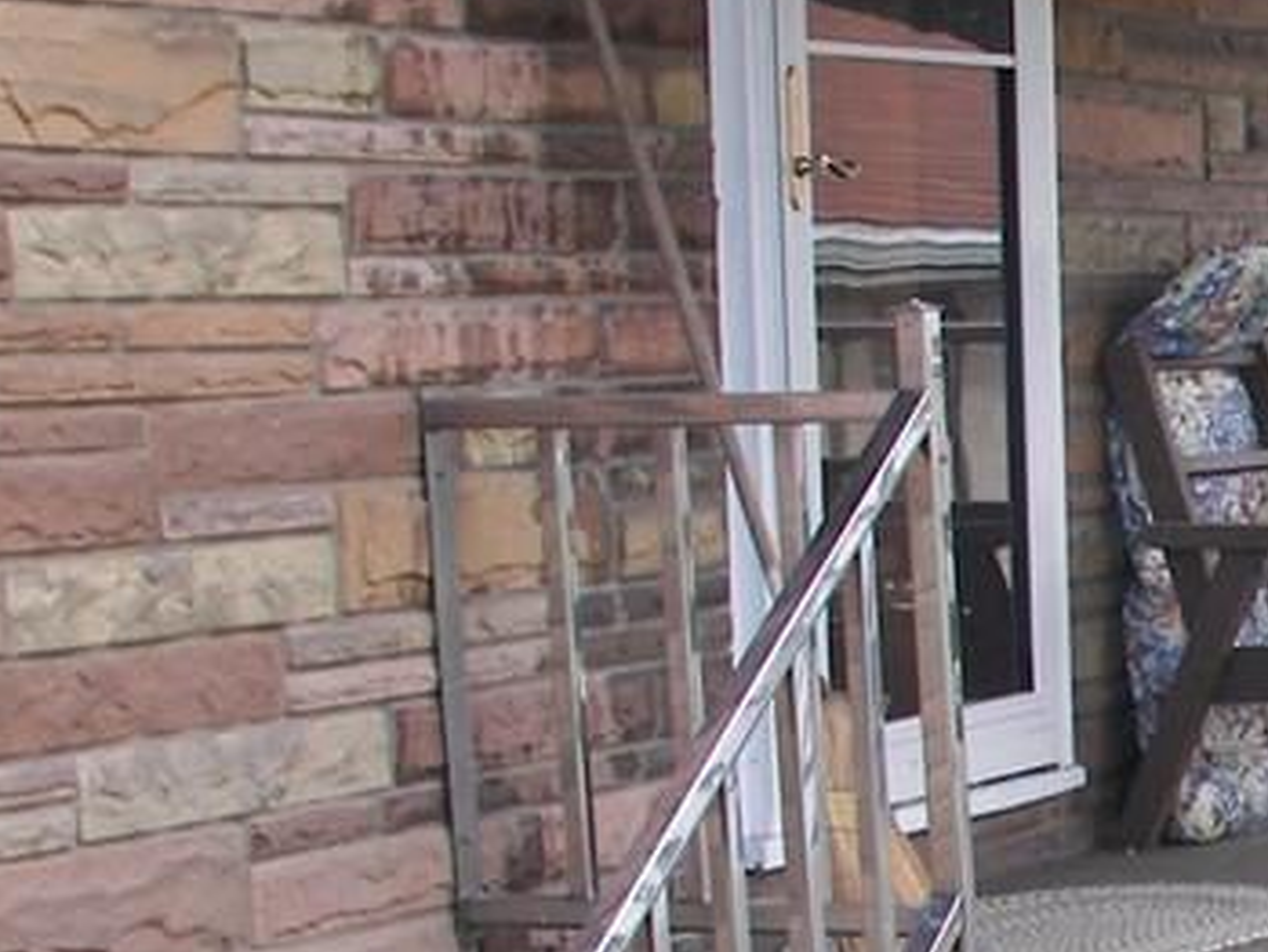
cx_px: 1762
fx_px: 4837
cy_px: 996
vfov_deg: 11.1
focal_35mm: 132
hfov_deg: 14.2
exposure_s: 1/100
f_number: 2.8
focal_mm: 7.4
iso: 50
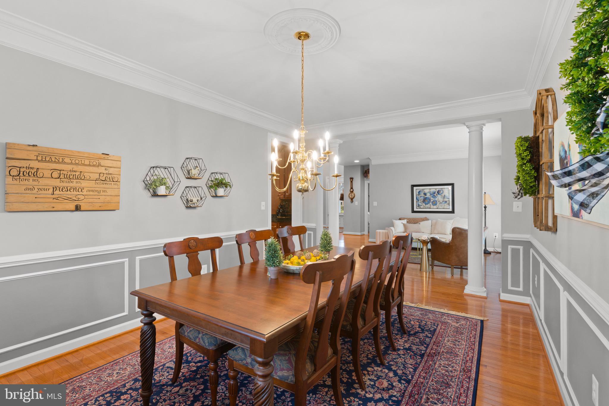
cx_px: 304
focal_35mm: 17
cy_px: 203
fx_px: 288
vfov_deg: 70.4
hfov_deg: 93.3
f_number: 8
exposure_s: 1/5
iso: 800
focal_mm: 17
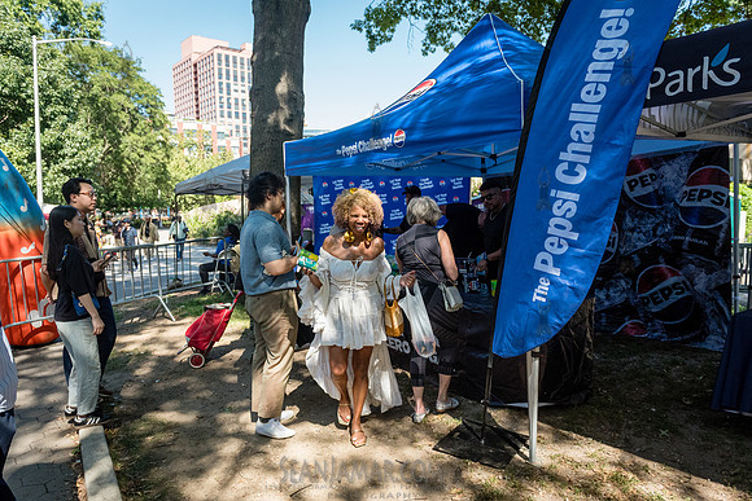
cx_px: 358
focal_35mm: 25
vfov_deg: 51.0
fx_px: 526
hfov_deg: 71.1
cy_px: 263
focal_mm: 24
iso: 2000
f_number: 3.5
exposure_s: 1/4000
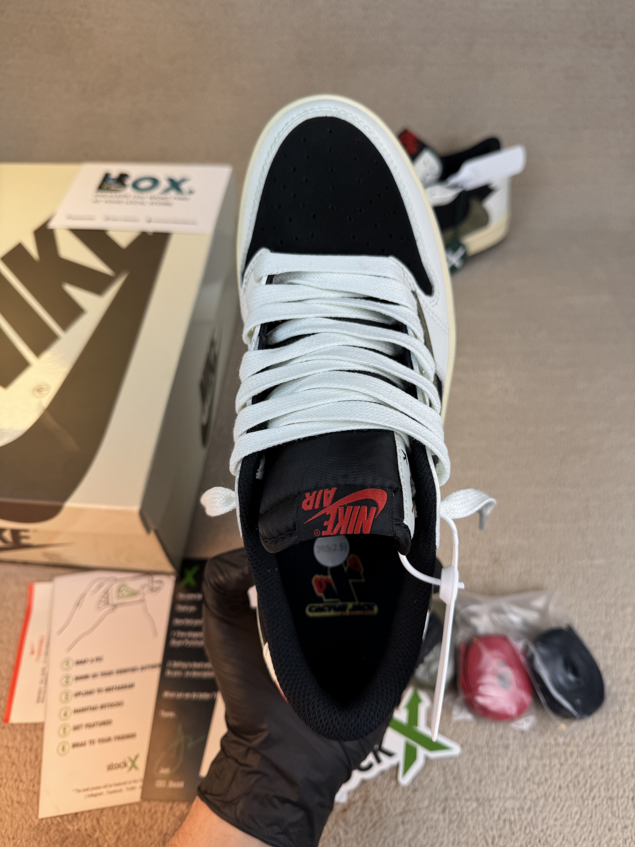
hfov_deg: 56.8
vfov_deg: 71.6
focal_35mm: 24
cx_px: 318
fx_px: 587
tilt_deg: -54.5
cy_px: 424
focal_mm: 6.76
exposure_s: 1/853
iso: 80
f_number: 1.78
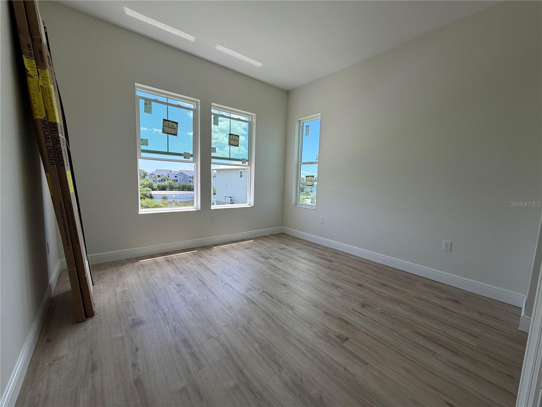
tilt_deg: -5.4
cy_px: 204
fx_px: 219
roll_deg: -1.0
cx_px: 271
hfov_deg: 102.1
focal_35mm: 14
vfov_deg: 85.7
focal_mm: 2.22
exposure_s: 1/328
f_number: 2.2
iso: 50
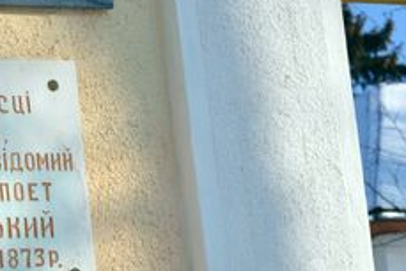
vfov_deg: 6.7
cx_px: 78
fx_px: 2302
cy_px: 87
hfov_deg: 10.0
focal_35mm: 204
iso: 100
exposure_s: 1/250
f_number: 8
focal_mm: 52
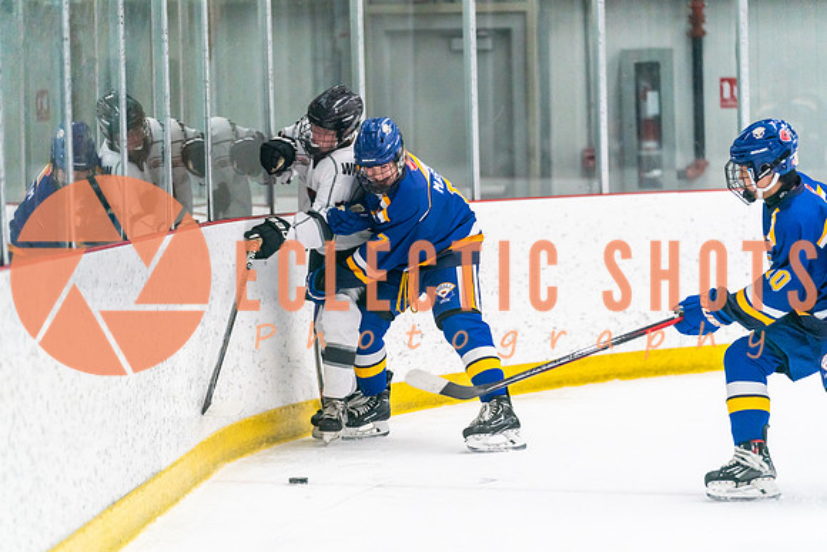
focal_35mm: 152
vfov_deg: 9.0
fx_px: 3492
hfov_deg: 13.5
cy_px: 276
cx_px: 414
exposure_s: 1/1250
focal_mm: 152
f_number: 2.8
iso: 3200
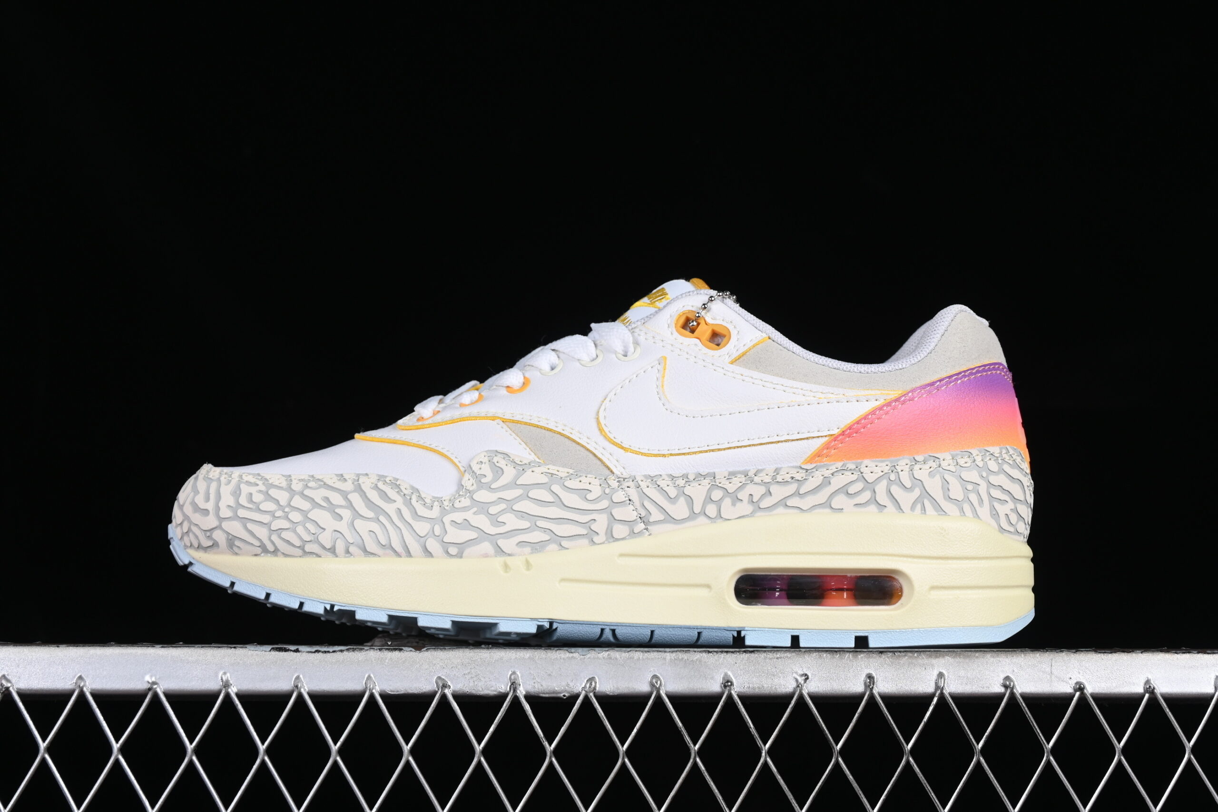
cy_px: 406
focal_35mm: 75
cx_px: 609
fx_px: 2537
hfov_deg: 27.0
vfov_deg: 18.2
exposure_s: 1/80
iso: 160
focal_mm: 50
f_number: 8
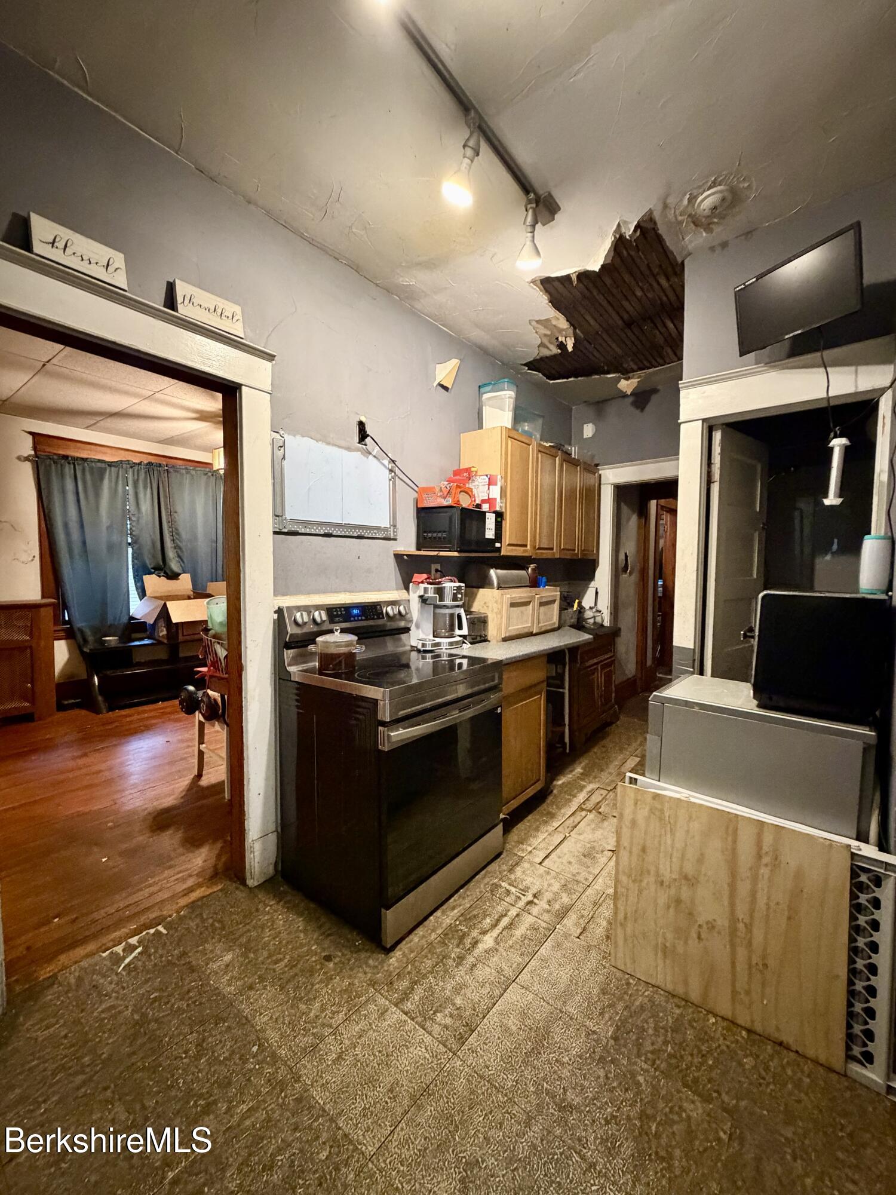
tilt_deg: -3.4
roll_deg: -0.7
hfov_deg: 85.7
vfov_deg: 102.1
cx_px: 448
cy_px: 598
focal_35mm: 14
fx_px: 483
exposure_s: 1/40
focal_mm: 2.22
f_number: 2.2
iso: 1000
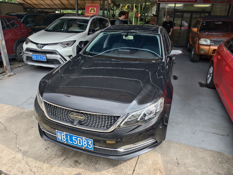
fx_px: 155
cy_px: 88
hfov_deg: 73.9
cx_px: 116
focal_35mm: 23
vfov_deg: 58.9
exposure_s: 1/778
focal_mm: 5.6
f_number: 1.57
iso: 72
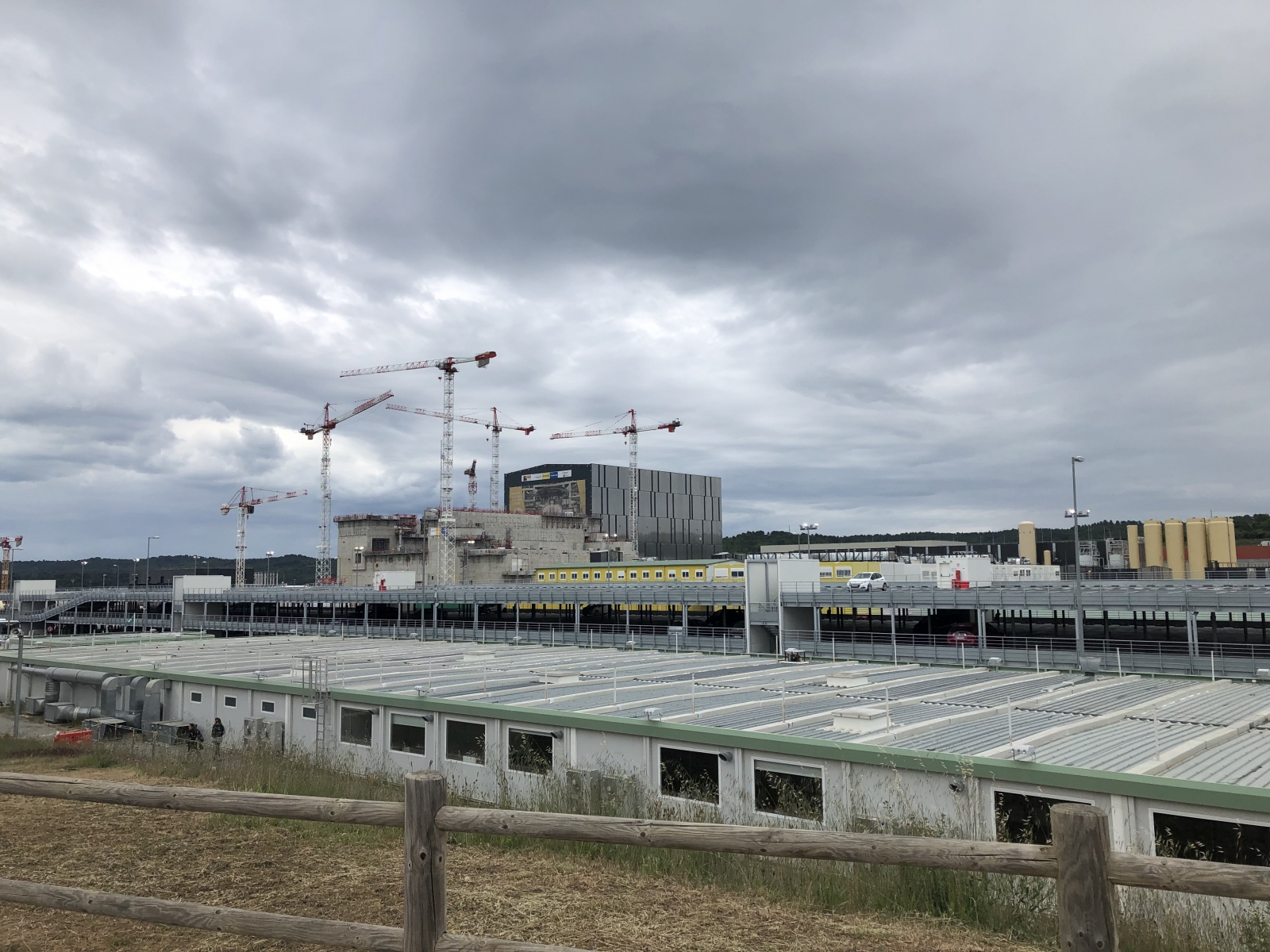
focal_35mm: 28
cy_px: 476
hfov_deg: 63.4
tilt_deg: +6.3
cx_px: 635
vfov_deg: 49.7
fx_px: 1027
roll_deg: -0.5
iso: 20
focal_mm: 3.99
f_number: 1.8
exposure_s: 1/1333
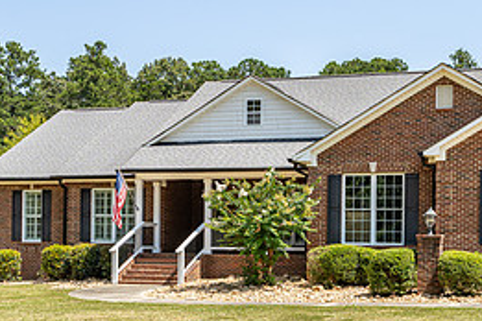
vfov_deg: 21.1
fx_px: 857
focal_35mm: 64
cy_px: 229
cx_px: 309
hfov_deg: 31.2
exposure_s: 1/1250
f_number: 5.6
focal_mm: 24
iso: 400
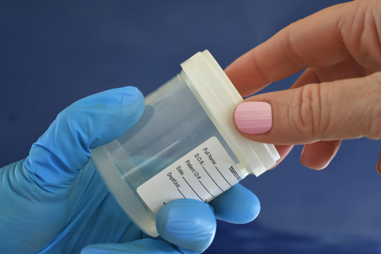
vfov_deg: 22.6
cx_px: 190
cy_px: 127
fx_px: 635
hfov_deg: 33.4
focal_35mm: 60
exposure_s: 1/60
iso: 200
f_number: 8
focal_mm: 40
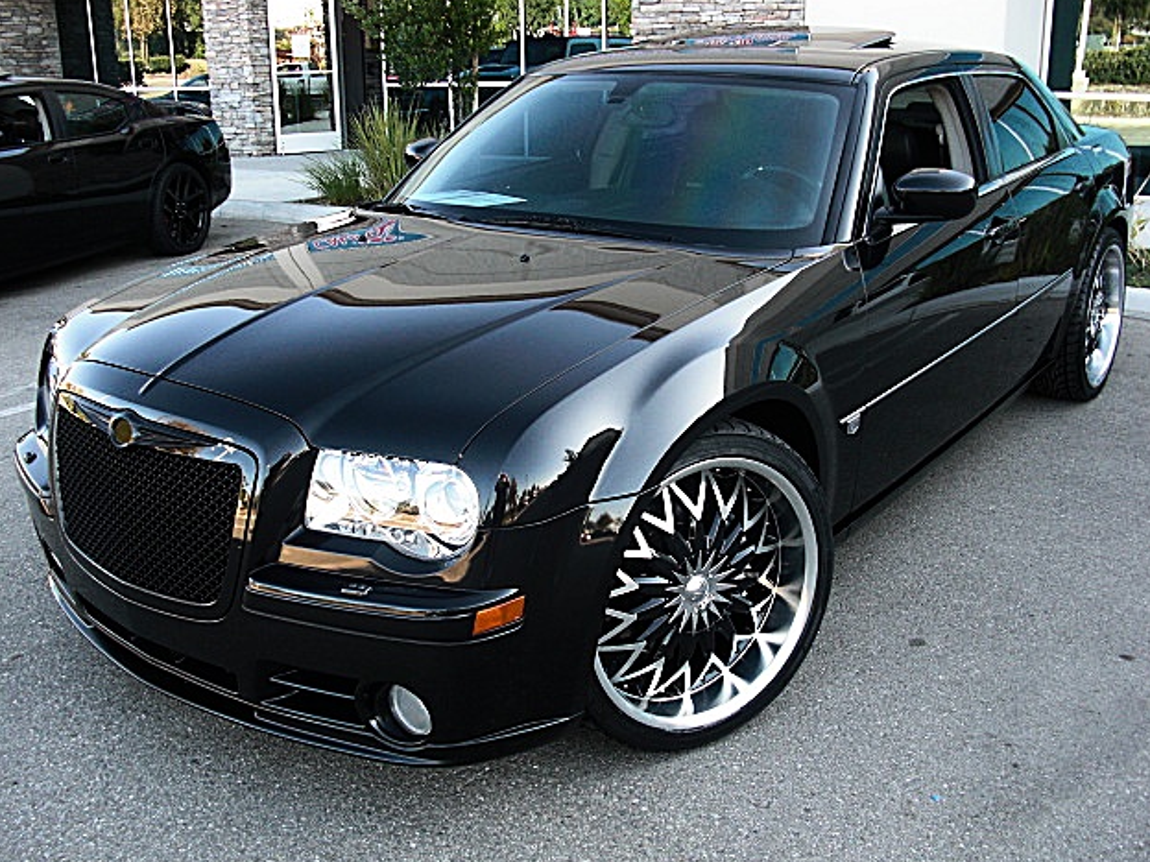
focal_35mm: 37
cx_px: 583
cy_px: 430
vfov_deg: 38.7
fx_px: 1229
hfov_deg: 50.1
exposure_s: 1/125
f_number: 2.8
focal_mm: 6.3
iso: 100
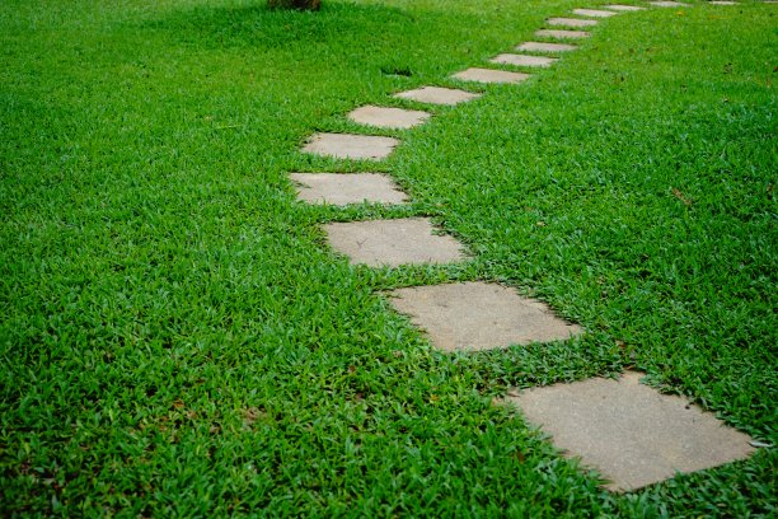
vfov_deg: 28.1
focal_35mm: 48
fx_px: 1037
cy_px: 260
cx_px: 389
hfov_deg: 41.1
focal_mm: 48
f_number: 6.3
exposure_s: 1/100
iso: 200
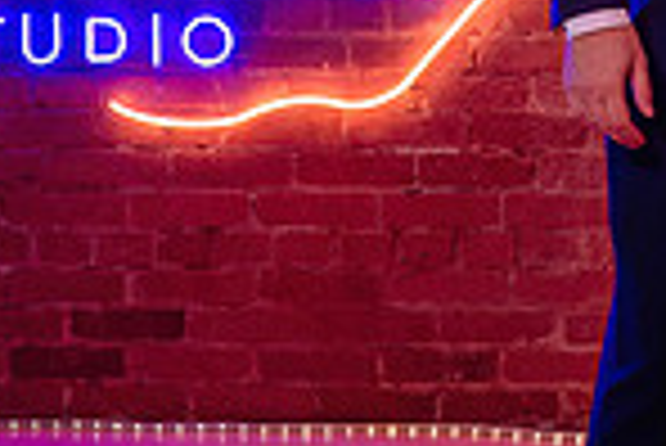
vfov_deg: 10.4
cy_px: -45
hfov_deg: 15.3
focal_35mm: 131
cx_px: 722
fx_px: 2426
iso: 1000
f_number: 3.5
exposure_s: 1/125
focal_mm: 29
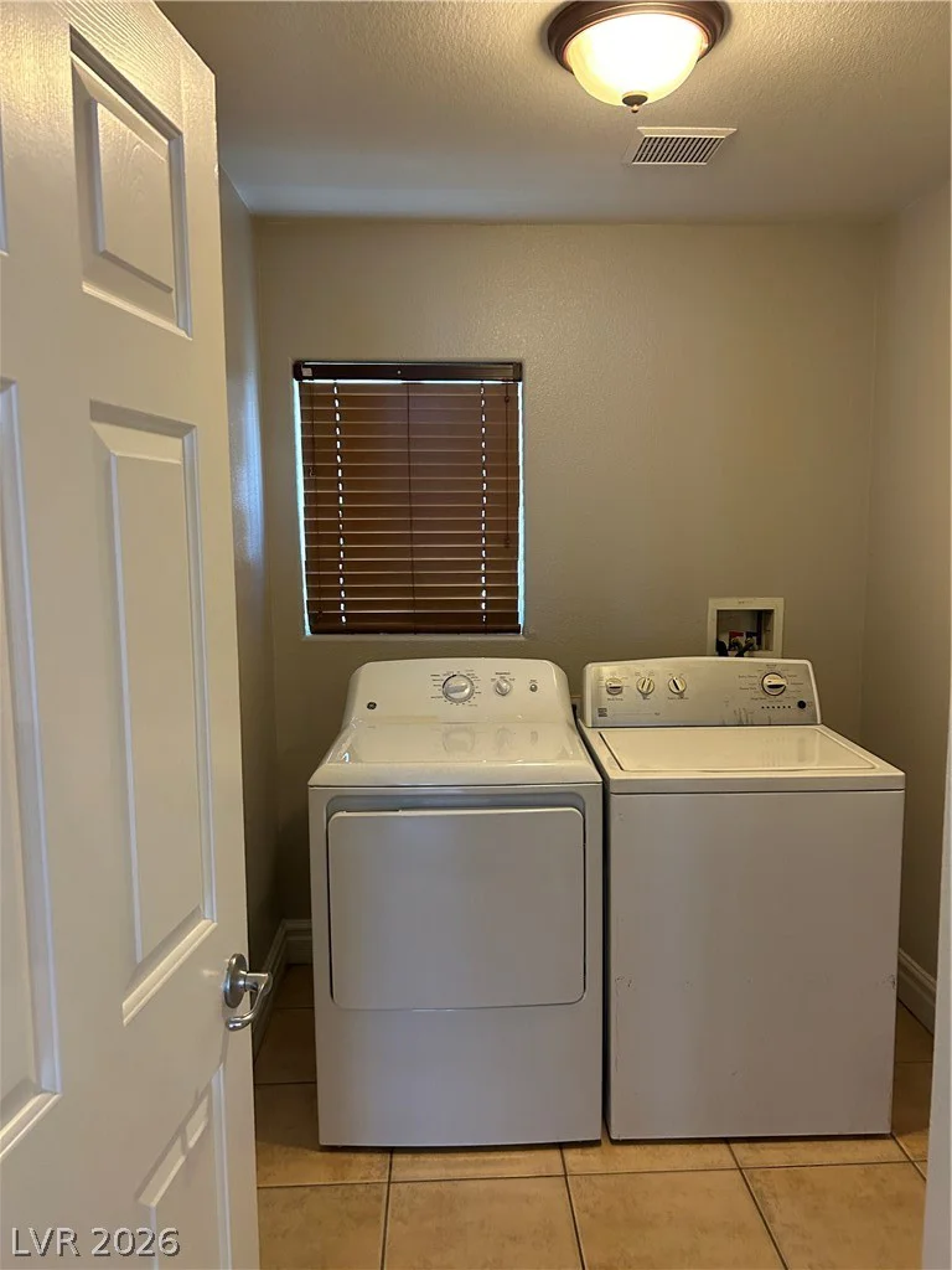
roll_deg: +0.5
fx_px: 953
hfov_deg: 53.1
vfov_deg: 67.3
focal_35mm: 26
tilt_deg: -7.3
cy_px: 635
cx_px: 476
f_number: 1.5
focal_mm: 5.7
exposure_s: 1/60
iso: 400
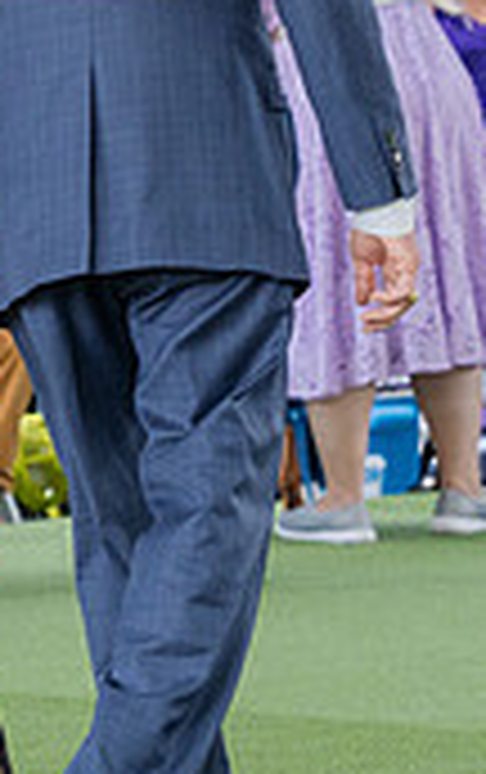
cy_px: 236
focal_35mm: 320
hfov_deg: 4.1
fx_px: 6759
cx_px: -598
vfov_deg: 6.6
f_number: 5
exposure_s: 1/1000
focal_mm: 91
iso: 2000
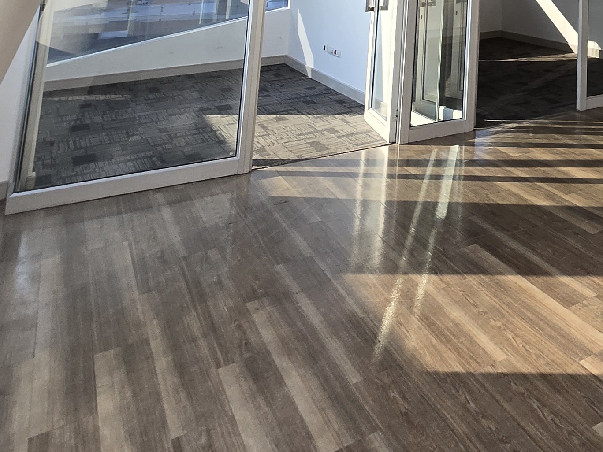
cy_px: -177
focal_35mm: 38
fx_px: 662
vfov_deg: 28.6
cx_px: 763
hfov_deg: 35.5
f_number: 2.2
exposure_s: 1/100
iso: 40
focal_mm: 1.7
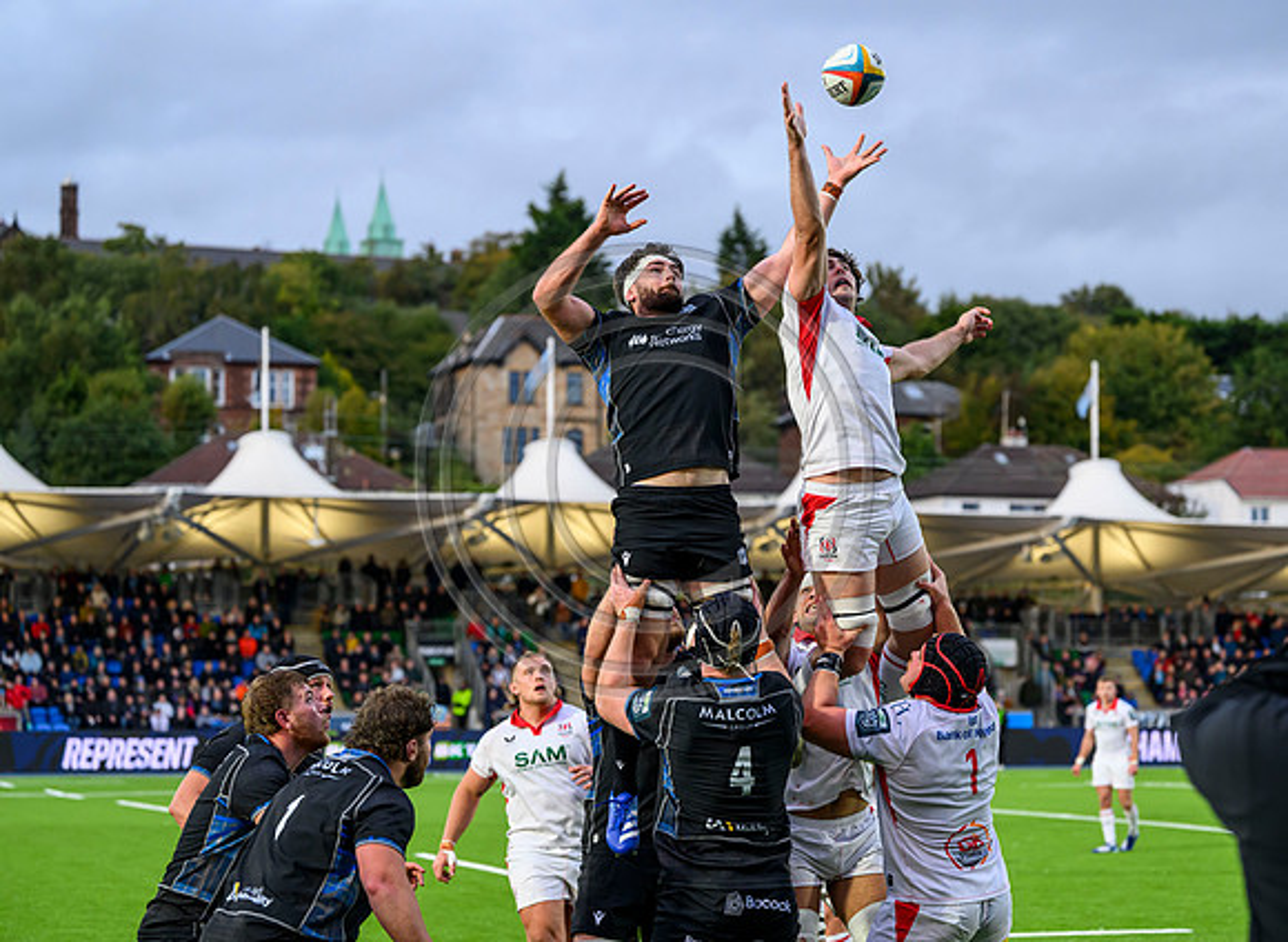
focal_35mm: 92
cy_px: 471
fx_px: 3374
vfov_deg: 15.9
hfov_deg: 21.6
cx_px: 706
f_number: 3.2
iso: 1600
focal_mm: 86
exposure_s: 1/1600
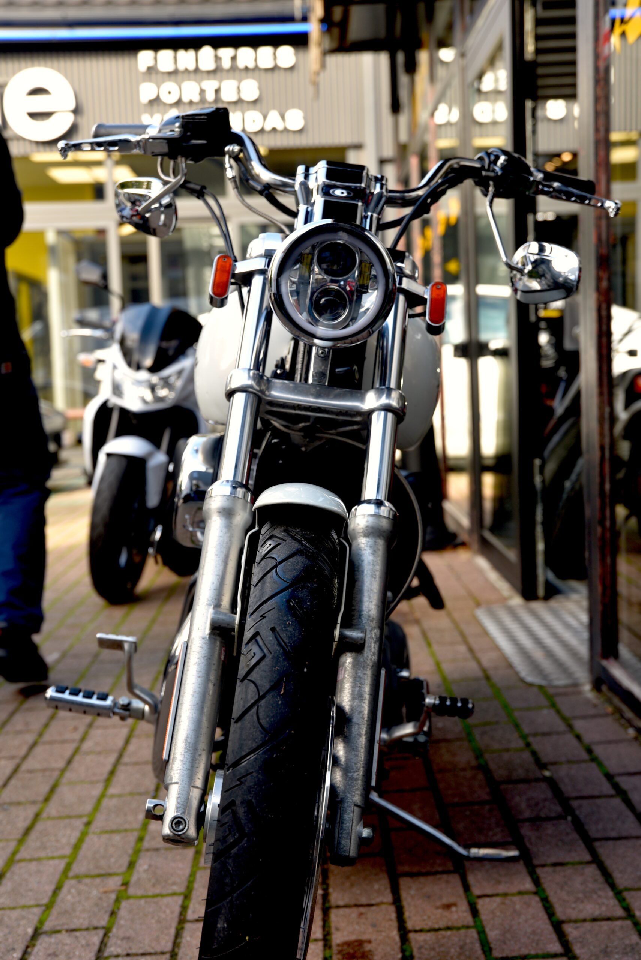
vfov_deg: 36.2
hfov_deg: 24.6
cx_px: 320
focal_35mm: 55
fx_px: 1467
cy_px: 480
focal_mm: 55
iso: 200
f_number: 5
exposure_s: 1/100
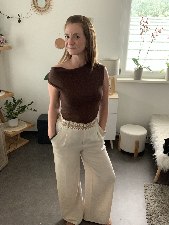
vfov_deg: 56.8
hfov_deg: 44.2
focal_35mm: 32
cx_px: 84
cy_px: 112
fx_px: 208
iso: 400
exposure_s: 1/30
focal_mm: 2.87
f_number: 2.2
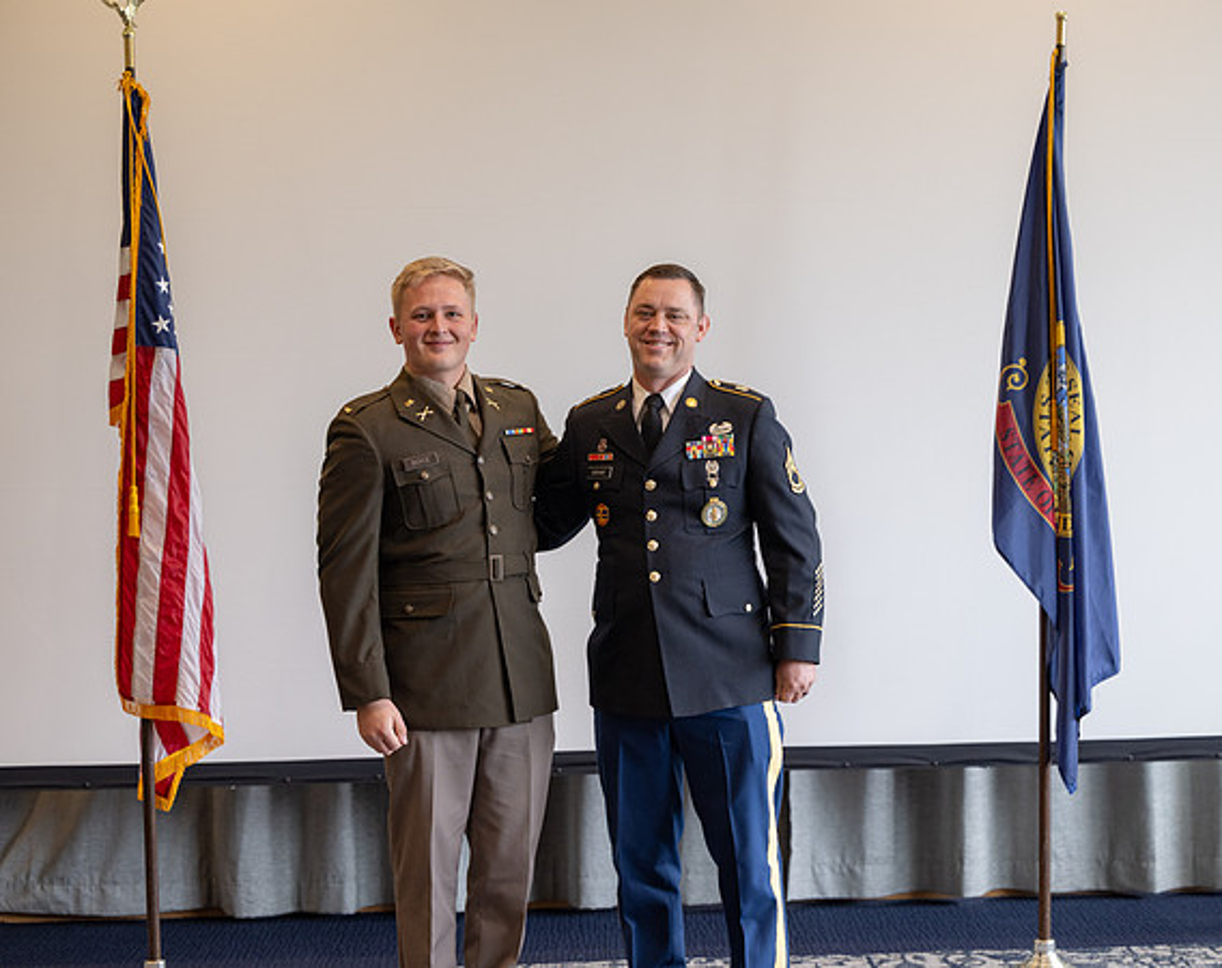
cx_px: 726
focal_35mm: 83
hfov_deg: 23.1
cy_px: 484
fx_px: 2985
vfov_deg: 18.4
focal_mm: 74
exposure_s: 1/200
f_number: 2.8
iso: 500
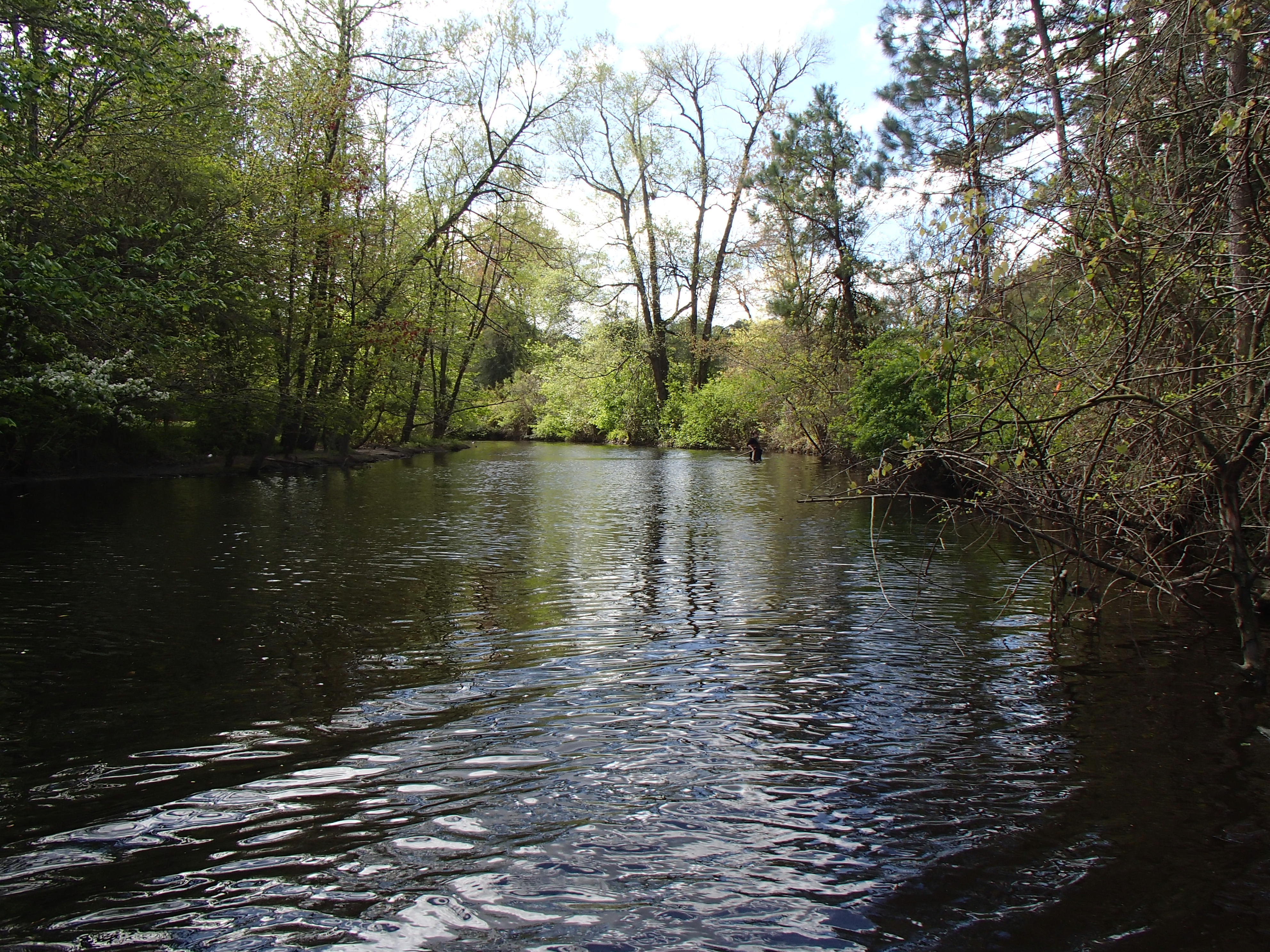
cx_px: 635
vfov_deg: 49.7
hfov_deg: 63.4
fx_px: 1027
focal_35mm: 28
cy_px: 476
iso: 100
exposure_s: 1/320
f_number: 3.9
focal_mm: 5
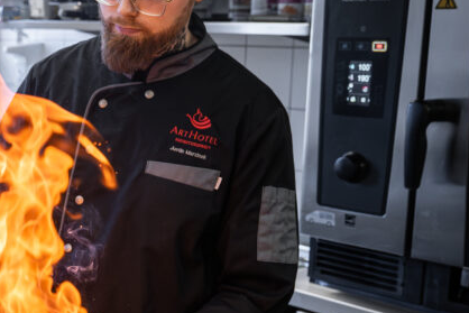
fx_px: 990
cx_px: -75
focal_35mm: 76
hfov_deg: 24.4
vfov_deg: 17.9
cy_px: 218
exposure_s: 1/640
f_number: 4
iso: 2500
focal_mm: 31
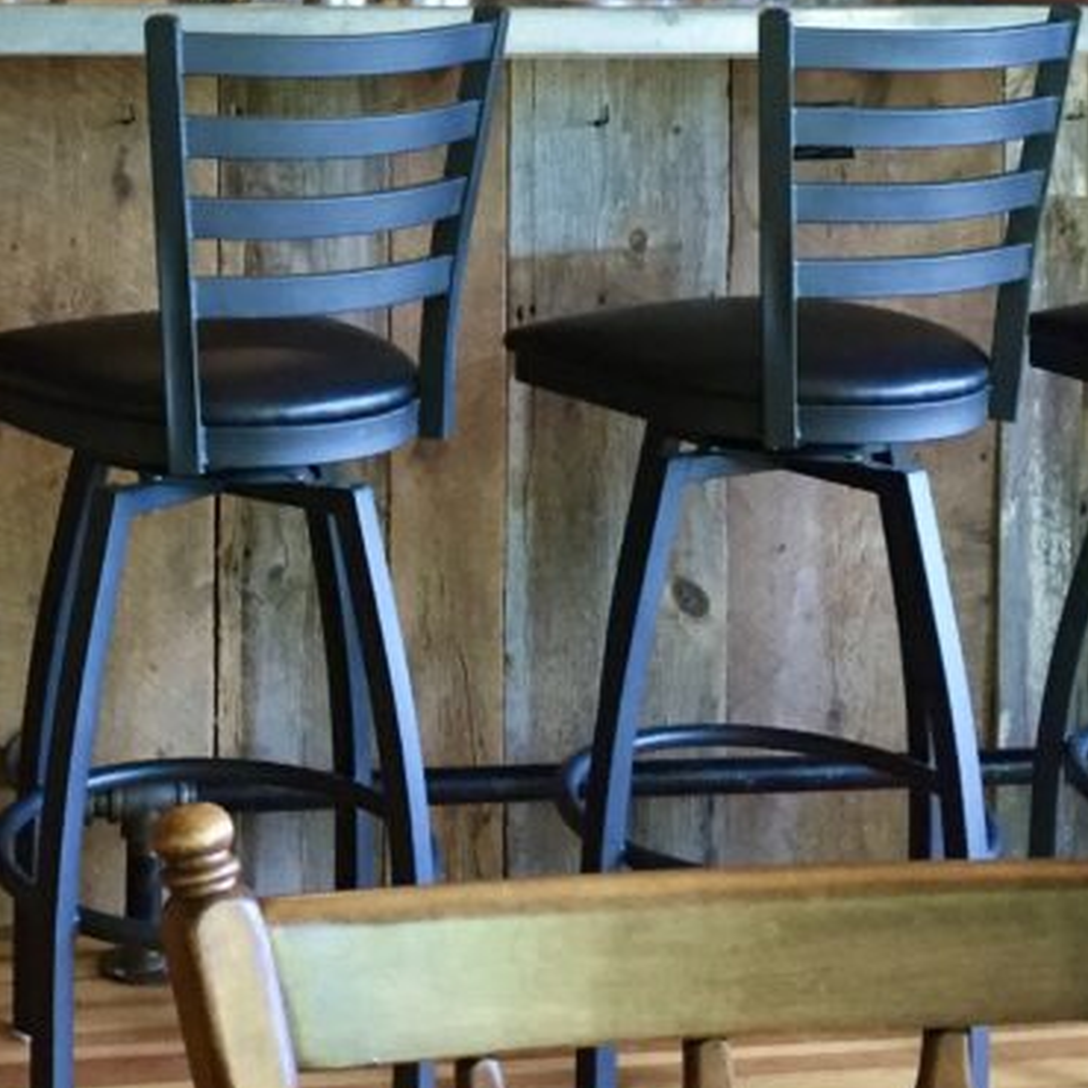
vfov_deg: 23.5
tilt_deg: -3.5
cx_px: 91
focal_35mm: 71
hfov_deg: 23.6
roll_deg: -0.4
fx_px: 2525
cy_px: 50
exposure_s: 1/30
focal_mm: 4.15
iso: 200
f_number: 2.2
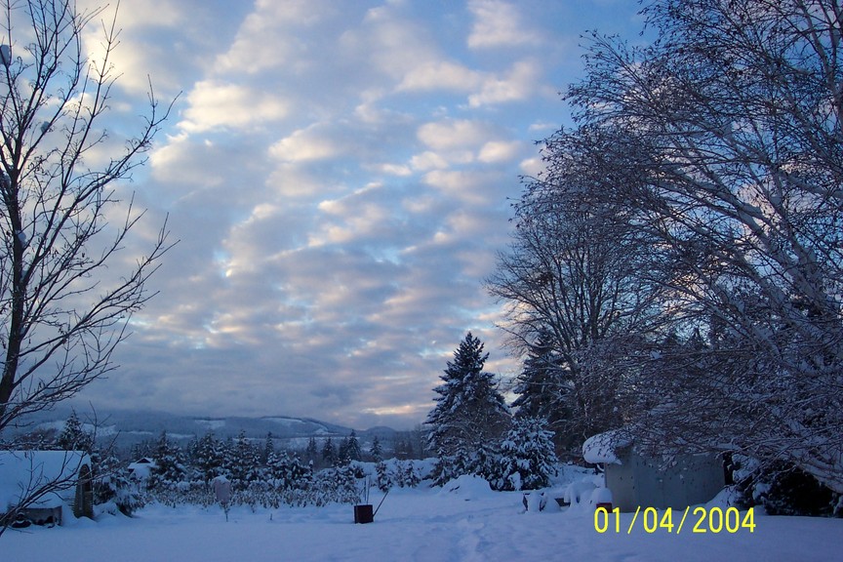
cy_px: 281
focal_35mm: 38
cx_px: 422
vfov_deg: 35.1
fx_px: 890
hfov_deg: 50.7
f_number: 2.8
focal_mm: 8
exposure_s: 1/500
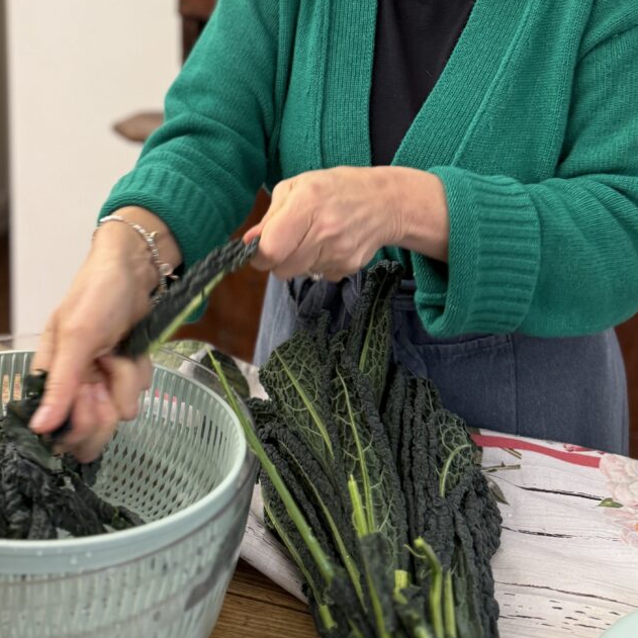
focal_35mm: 43
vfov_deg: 37.4
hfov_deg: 38.9
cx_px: 240
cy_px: 103
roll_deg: -1.6
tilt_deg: -10.1
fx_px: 897
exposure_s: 1/100
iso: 200
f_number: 1.78
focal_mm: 6.76
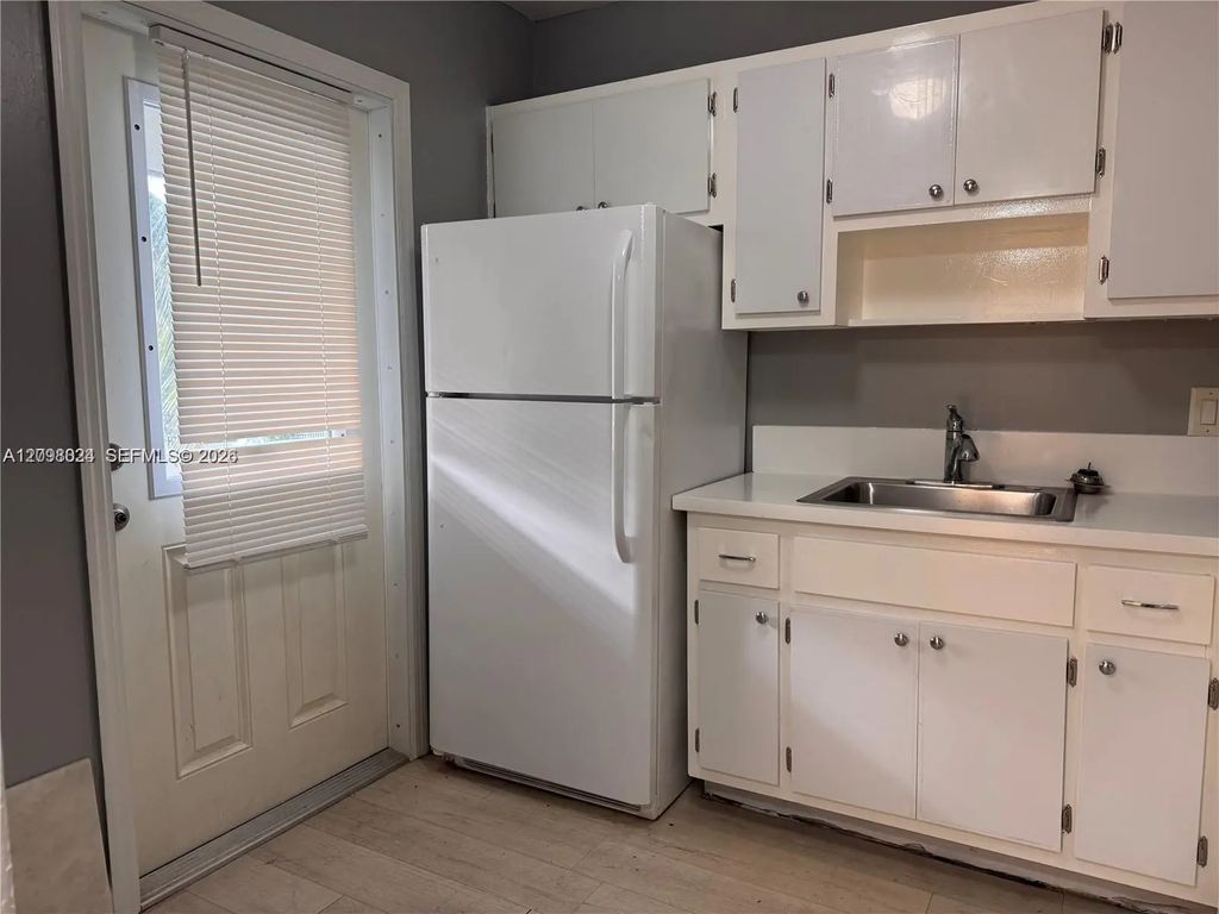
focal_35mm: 24
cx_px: 610
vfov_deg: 56.8
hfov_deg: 71.6
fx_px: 845
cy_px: 457
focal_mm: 6.76
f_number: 1.78
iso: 125
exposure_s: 1/120
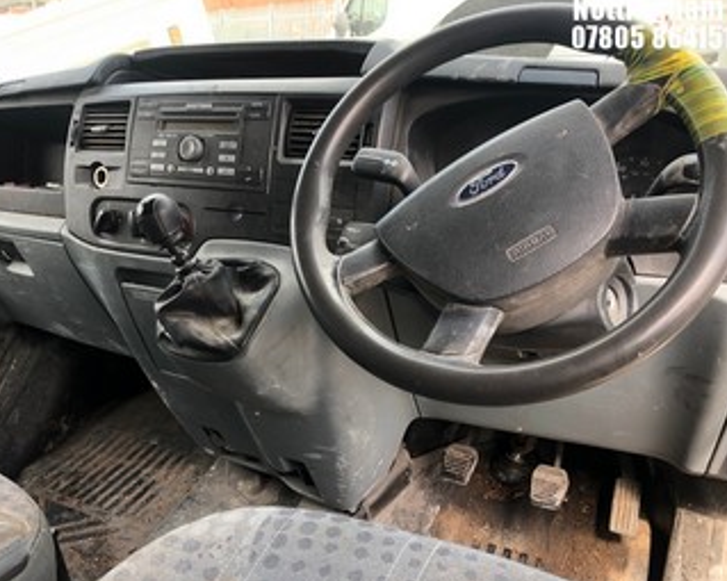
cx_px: 337
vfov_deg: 48.5
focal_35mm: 30
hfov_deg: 58.7
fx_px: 645
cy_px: 292
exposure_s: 1/120
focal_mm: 4
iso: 50
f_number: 1.8
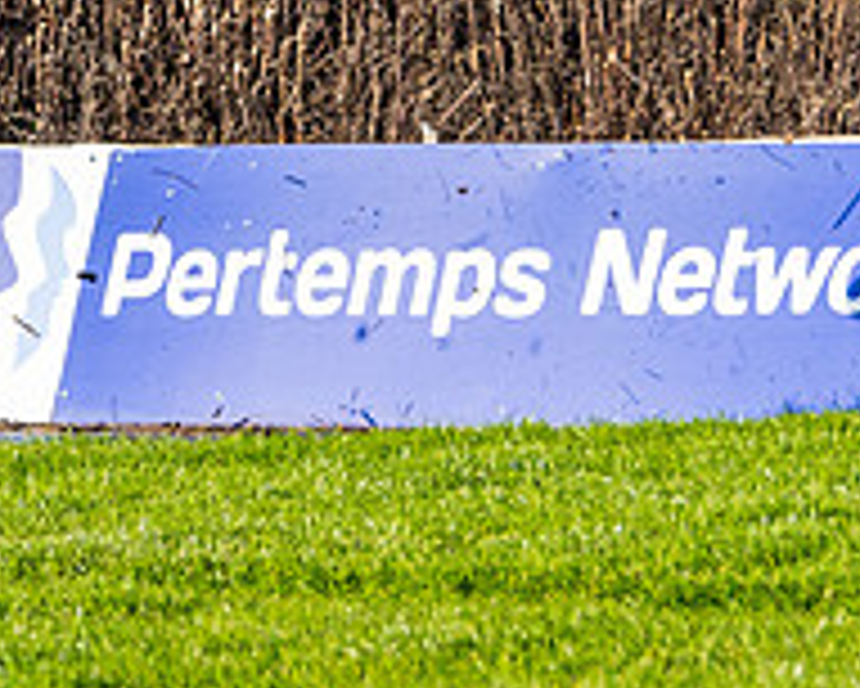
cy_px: -145
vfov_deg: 3.3
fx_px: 11918
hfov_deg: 4.1
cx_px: -707
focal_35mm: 468
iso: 200
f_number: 4
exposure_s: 1/1250
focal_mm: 98
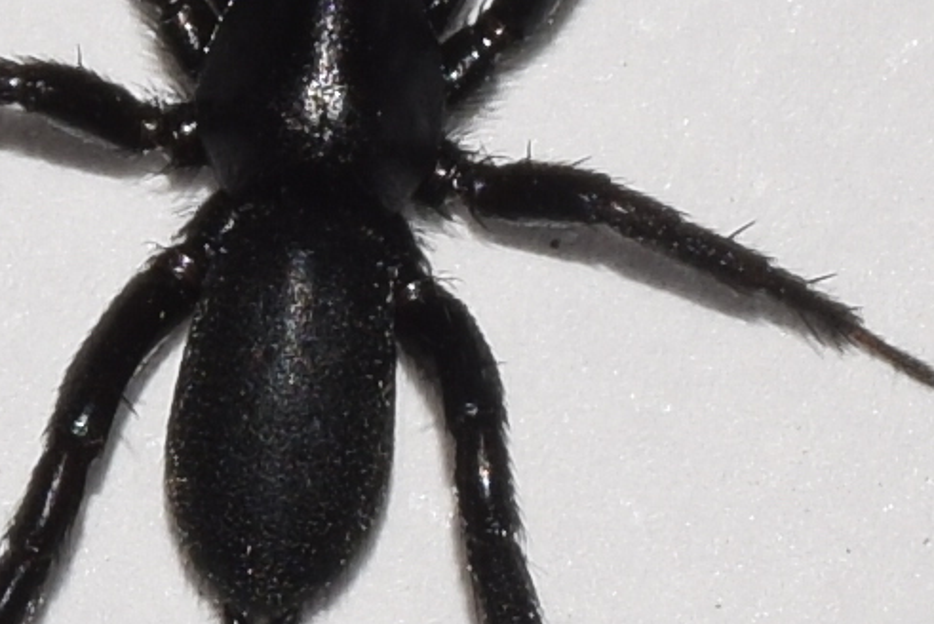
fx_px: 8826
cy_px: 175
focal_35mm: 340
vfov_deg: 4.0
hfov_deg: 6.1
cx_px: 238
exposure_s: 1/160
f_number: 13
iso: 100
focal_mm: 116
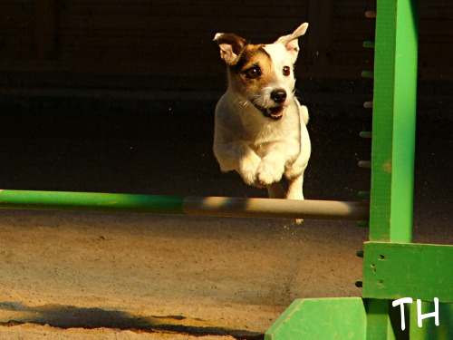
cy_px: 170
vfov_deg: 6.4
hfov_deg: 8.5
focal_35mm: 232
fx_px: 3036
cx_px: 226
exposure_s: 1/1000
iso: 100
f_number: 2.8
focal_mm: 38.6
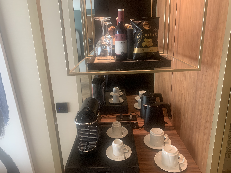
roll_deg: +2.3
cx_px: 116
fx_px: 174
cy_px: 86
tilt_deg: -17.8
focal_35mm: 26
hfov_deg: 67.3
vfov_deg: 53.1
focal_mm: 4.25
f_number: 1.8
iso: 250
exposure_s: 1/60
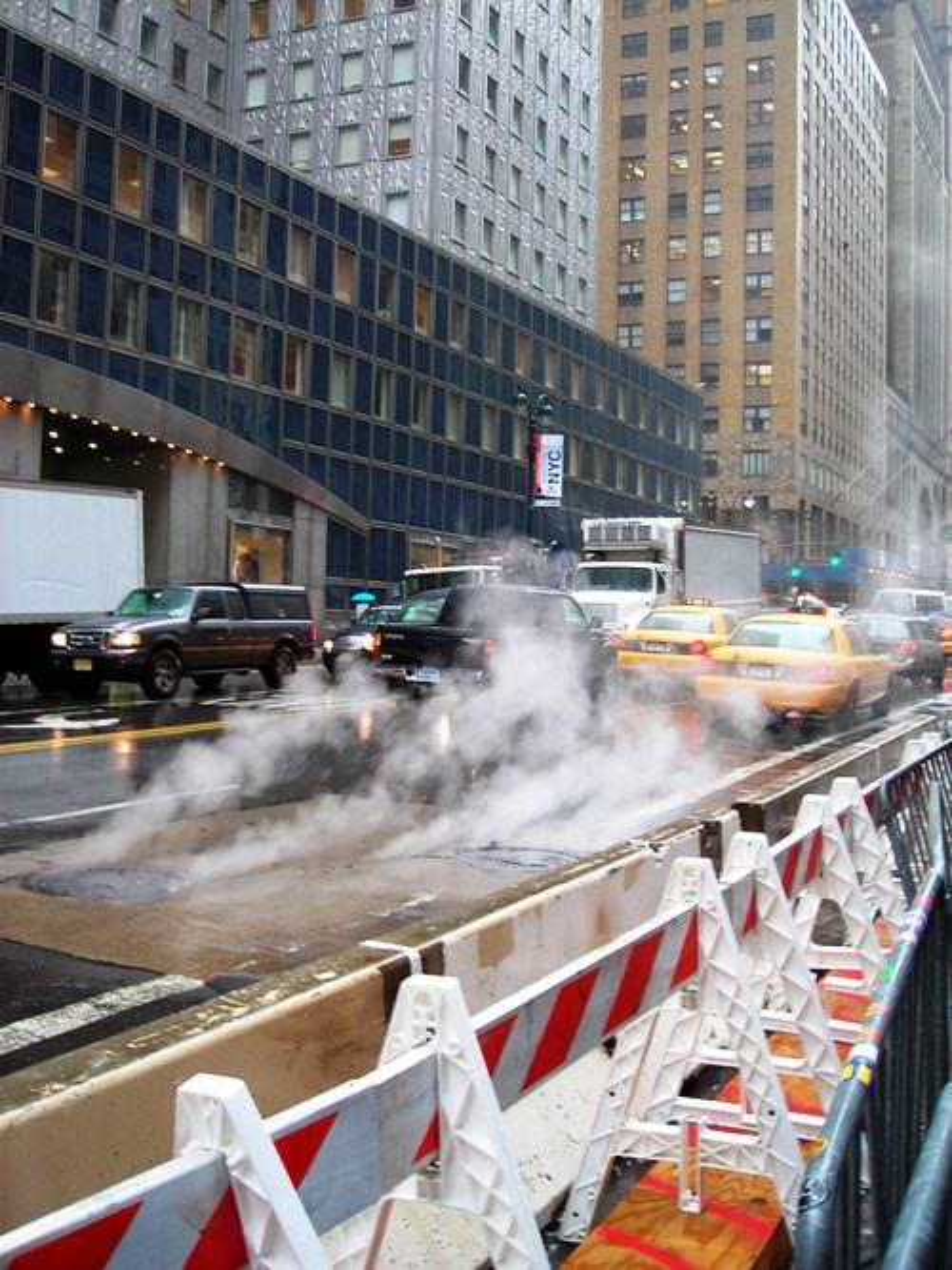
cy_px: 635
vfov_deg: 49.0
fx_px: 1394
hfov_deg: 37.7
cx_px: 476
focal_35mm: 38
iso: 50
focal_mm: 6.3
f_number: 3.2
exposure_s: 1/20
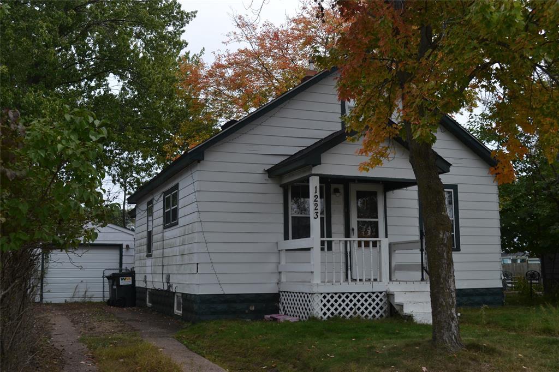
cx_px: 280
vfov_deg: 34.2
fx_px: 605
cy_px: 186
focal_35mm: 39
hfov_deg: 49.6
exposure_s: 1/160
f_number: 6.3
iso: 100
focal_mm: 26
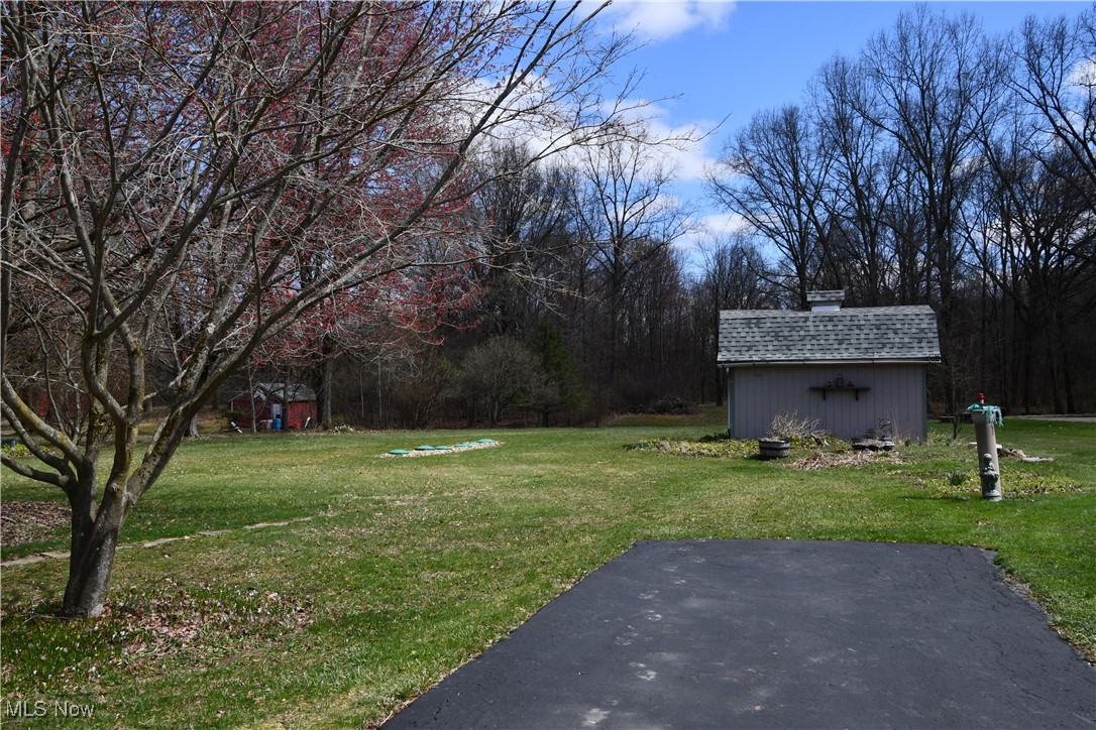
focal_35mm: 34
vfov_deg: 38.9
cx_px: 548
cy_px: 365
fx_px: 1035
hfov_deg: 55.8
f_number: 14
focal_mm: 23
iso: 250
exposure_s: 1/250
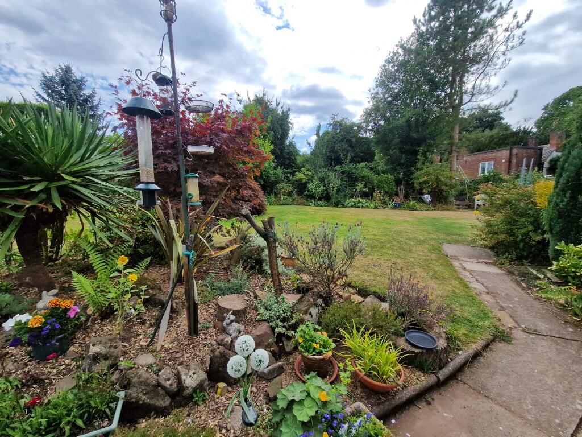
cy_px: 218
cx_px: 291
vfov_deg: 89.9
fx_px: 219
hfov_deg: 106.2
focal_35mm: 13
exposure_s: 1/2320
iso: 50
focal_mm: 2.2
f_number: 2.2
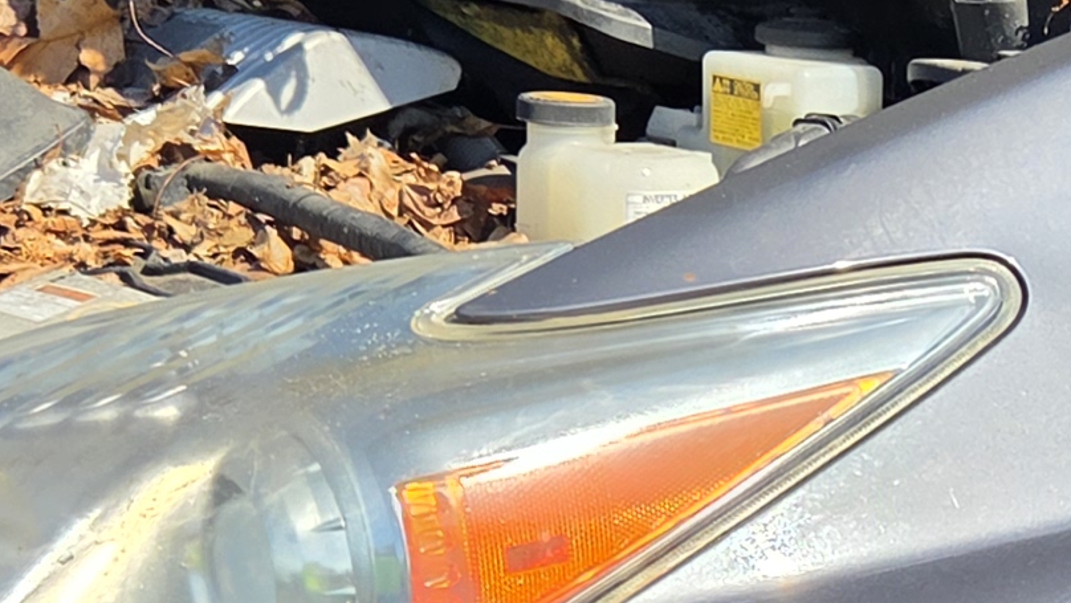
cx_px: 1225
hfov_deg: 16.7
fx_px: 3522
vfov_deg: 9.7
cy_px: 714
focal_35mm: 124
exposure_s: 1/3850
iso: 80
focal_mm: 5.4
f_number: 1.8
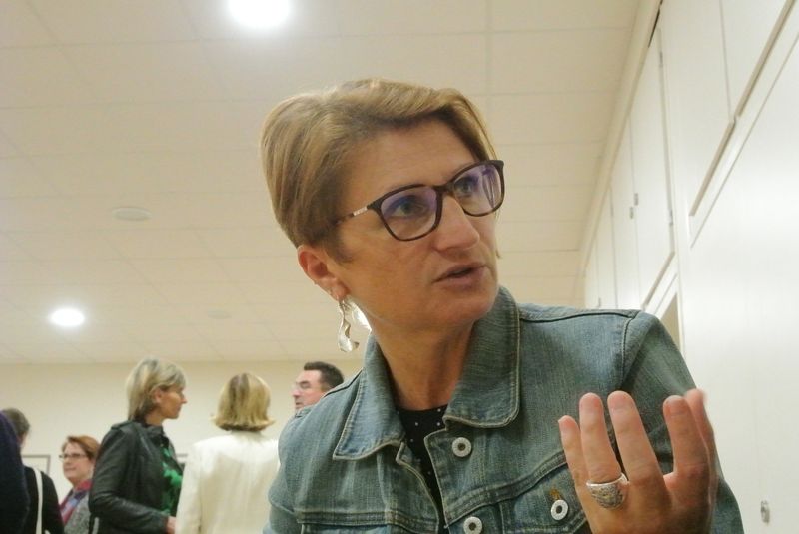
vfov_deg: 25.1
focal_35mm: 54
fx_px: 1200
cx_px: 400
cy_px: 267
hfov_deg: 36.8
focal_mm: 20.3
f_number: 8
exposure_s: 1/60
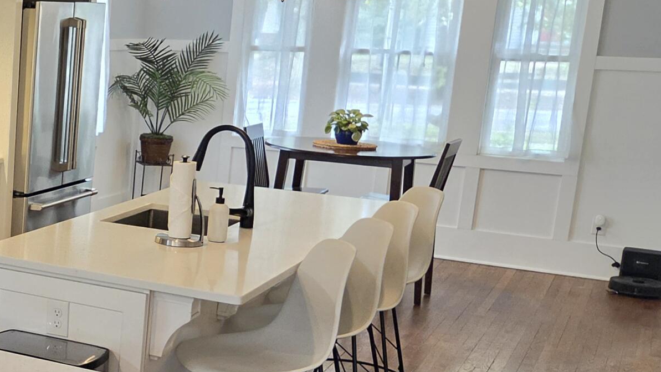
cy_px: 239
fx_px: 1104
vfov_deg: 19.1
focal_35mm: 63
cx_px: -156
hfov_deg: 28.5
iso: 500
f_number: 1.8
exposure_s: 1/120
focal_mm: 5.4
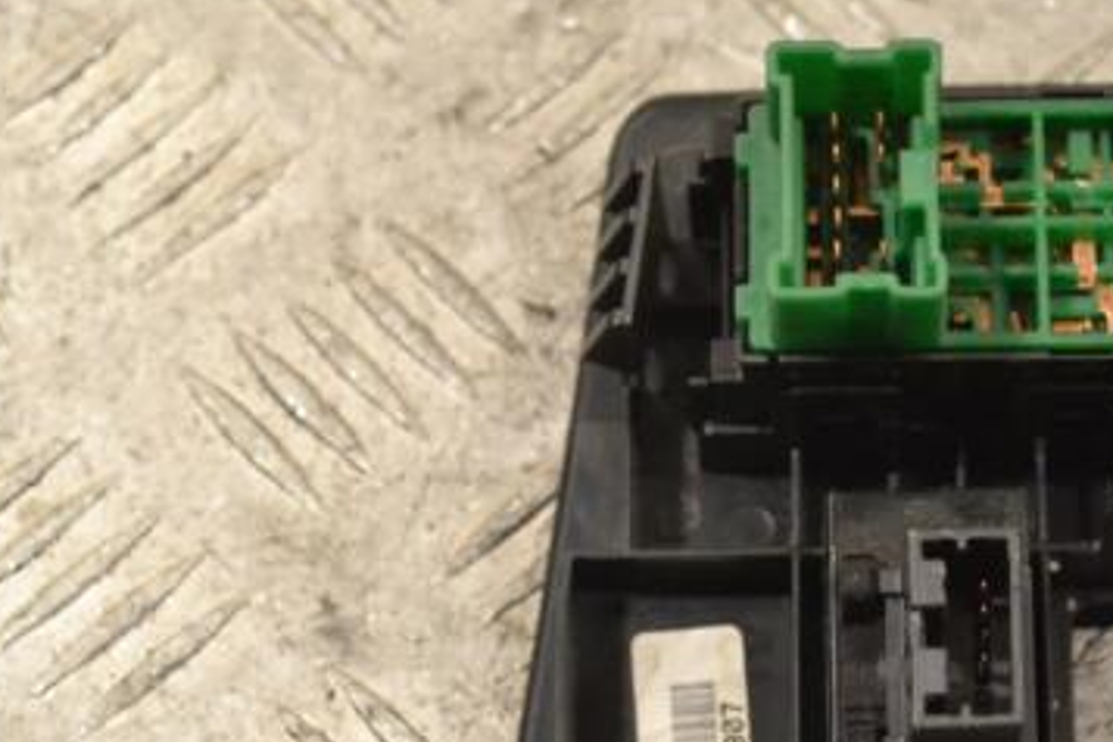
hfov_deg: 17.5
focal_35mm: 116
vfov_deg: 11.8
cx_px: 842
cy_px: 486
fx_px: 3586
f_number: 9
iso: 3200
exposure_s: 1/320
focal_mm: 46
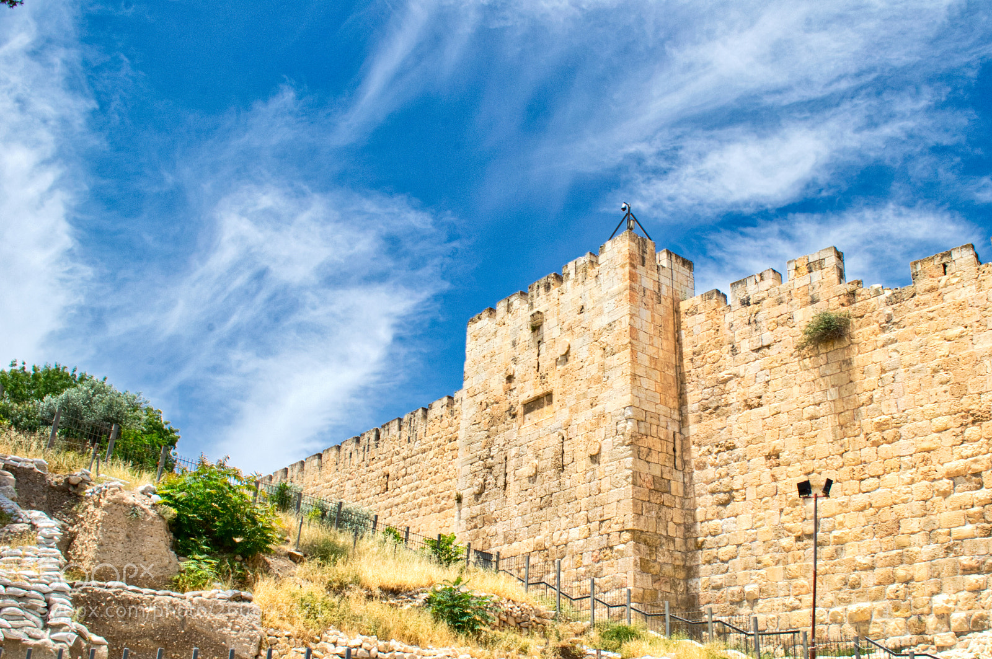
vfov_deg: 43.5
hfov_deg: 62.0
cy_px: 330
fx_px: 826
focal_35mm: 30
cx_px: 496
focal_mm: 20
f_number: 18
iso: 100
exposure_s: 1/60
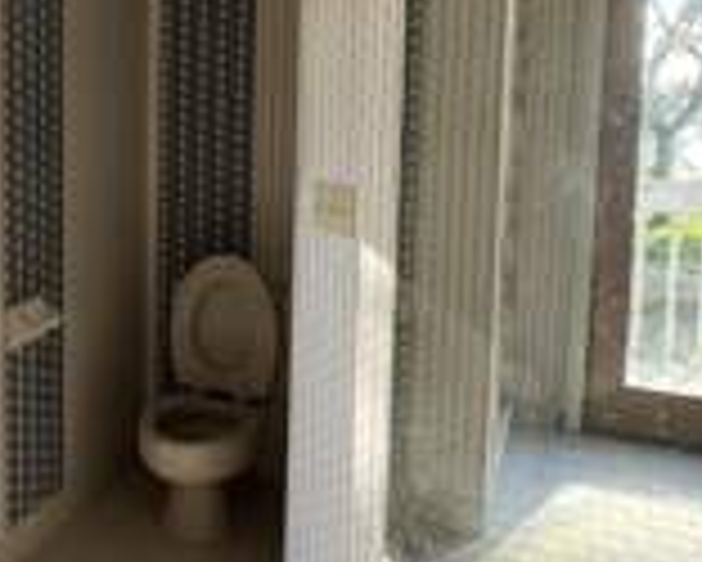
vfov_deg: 35.3
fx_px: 873
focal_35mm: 42
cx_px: 40
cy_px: 182
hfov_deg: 39.8
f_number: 2.2
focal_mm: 2.22
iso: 80
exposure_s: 1/99
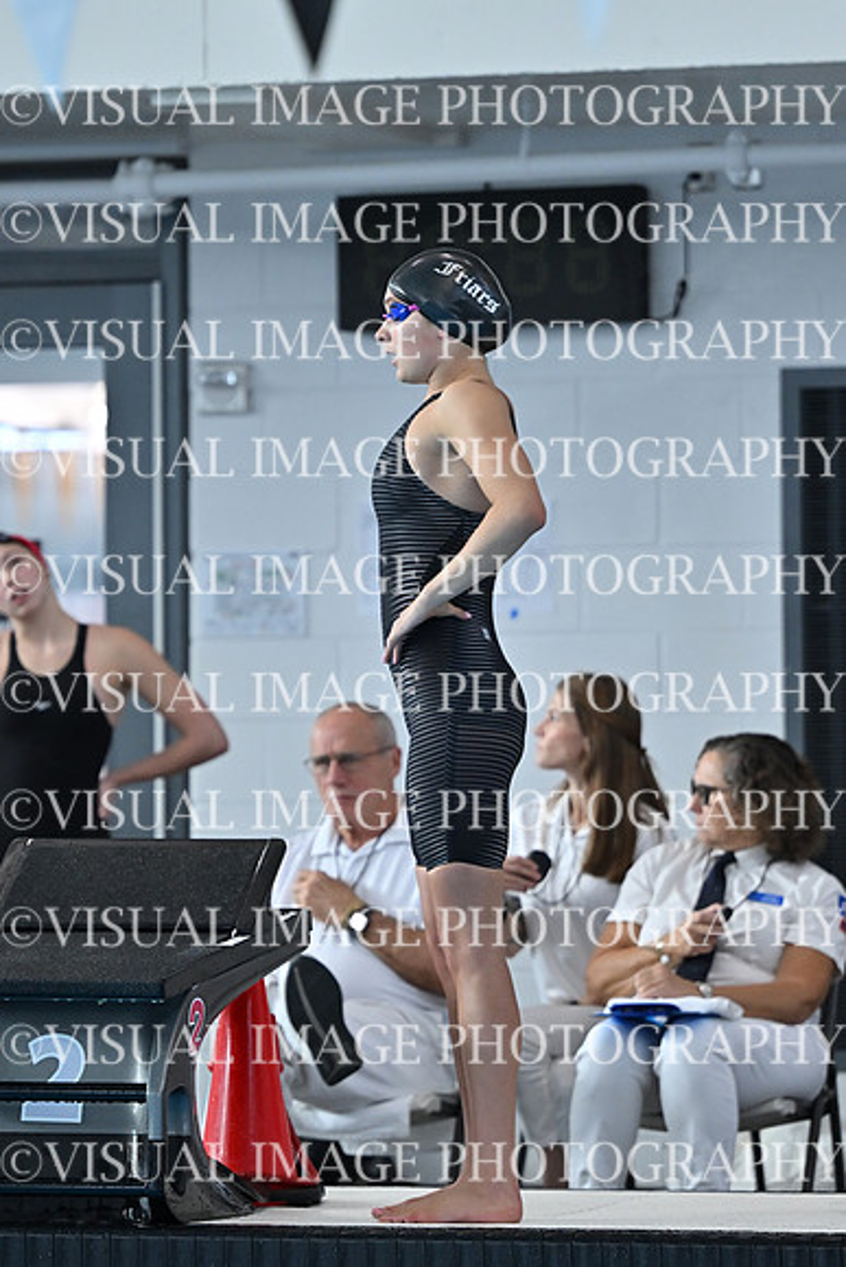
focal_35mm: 202
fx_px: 7116
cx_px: 423
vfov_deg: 10.2
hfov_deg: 6.8
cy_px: 634
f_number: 2.8
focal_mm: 135
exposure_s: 1/1600
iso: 1250
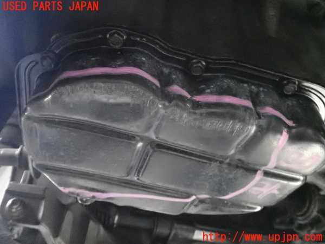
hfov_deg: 60.0
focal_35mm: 30
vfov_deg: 46.8
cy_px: 122
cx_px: 162
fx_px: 282
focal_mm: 5.4
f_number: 2.3
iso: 6400
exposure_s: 1/160
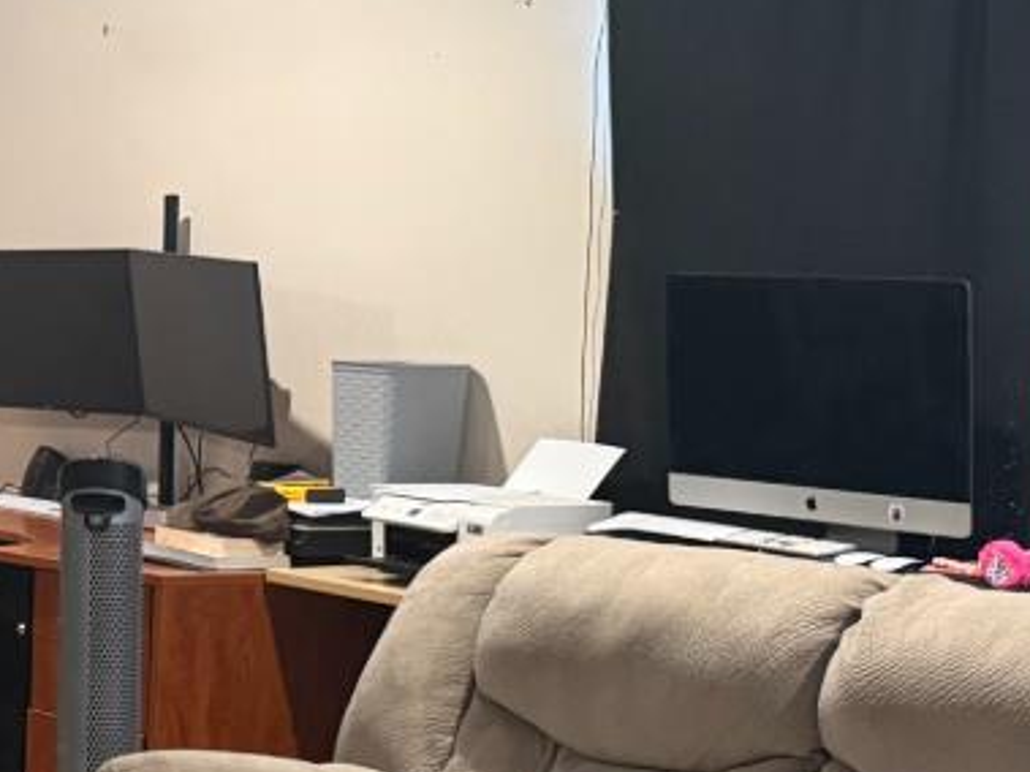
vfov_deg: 15.6
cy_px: 385
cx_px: -601
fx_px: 2826
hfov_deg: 18.0
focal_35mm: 95
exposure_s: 1/60
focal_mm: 6.76
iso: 400
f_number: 1.78
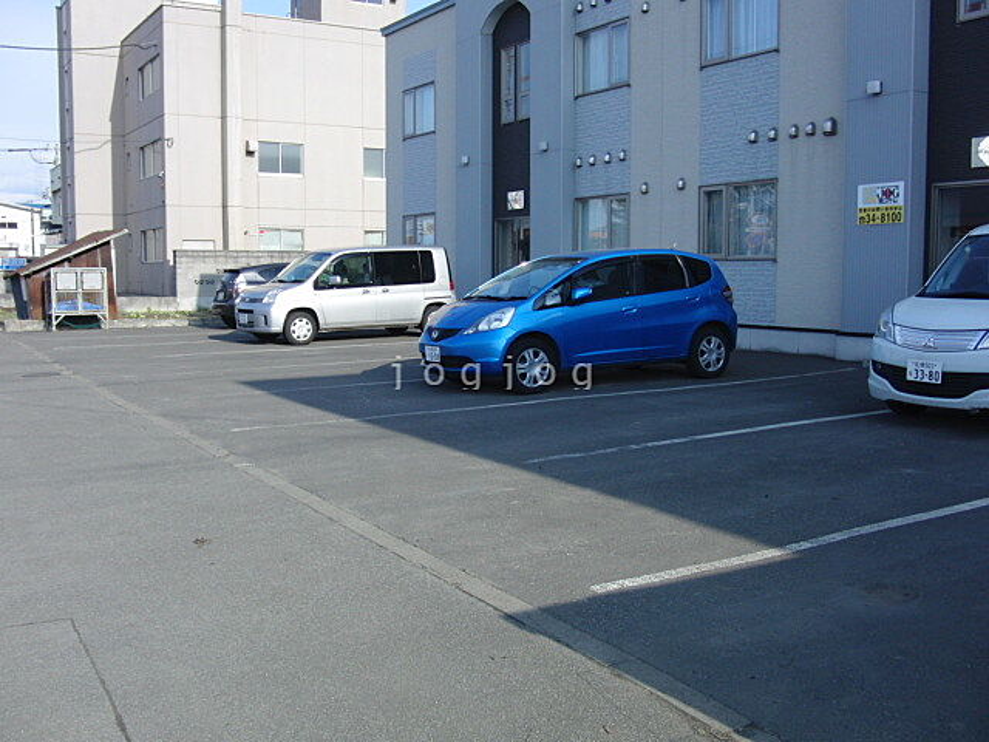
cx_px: 494
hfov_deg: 50.1
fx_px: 1057
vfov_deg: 38.7
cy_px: 371
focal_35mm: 37
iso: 100
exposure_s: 1/640
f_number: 3.6
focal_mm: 6.42
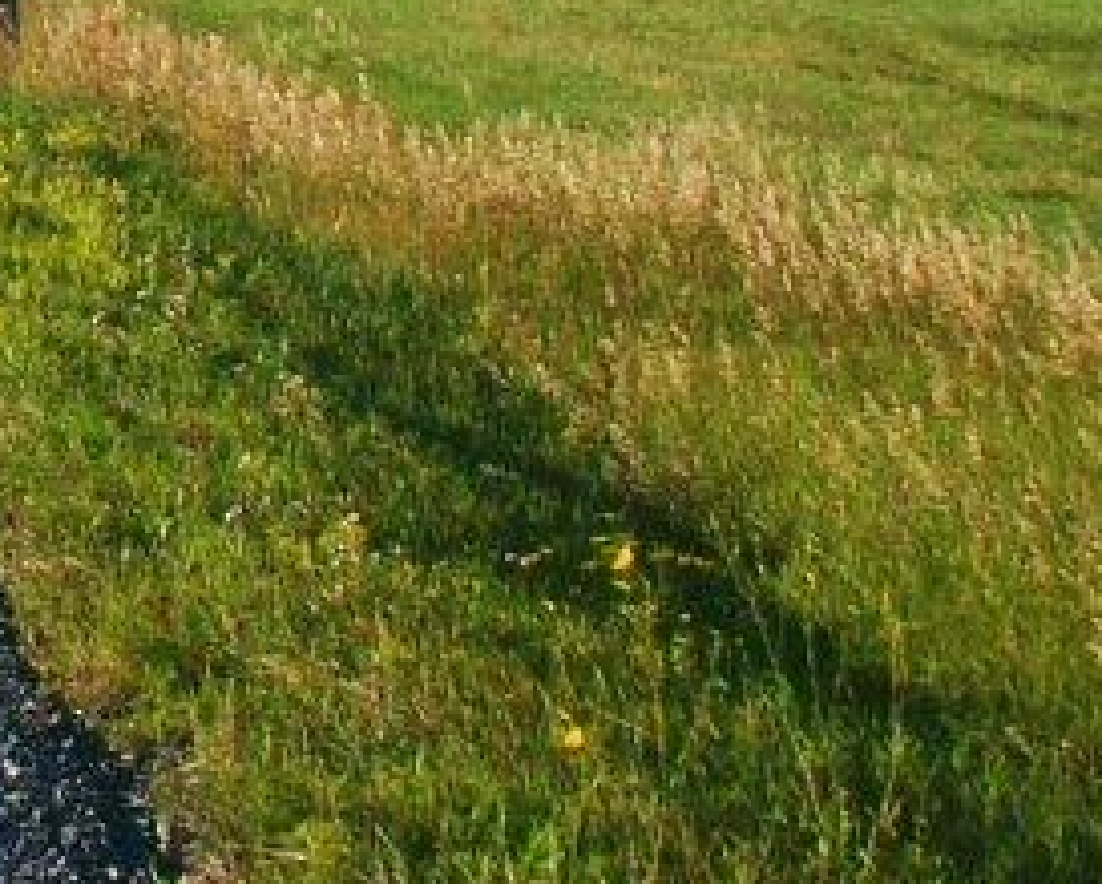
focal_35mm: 128
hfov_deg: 13.9
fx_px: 4179
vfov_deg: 11.6
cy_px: -375
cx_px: -638
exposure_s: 1/90
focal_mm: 7.2
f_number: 6.7
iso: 64
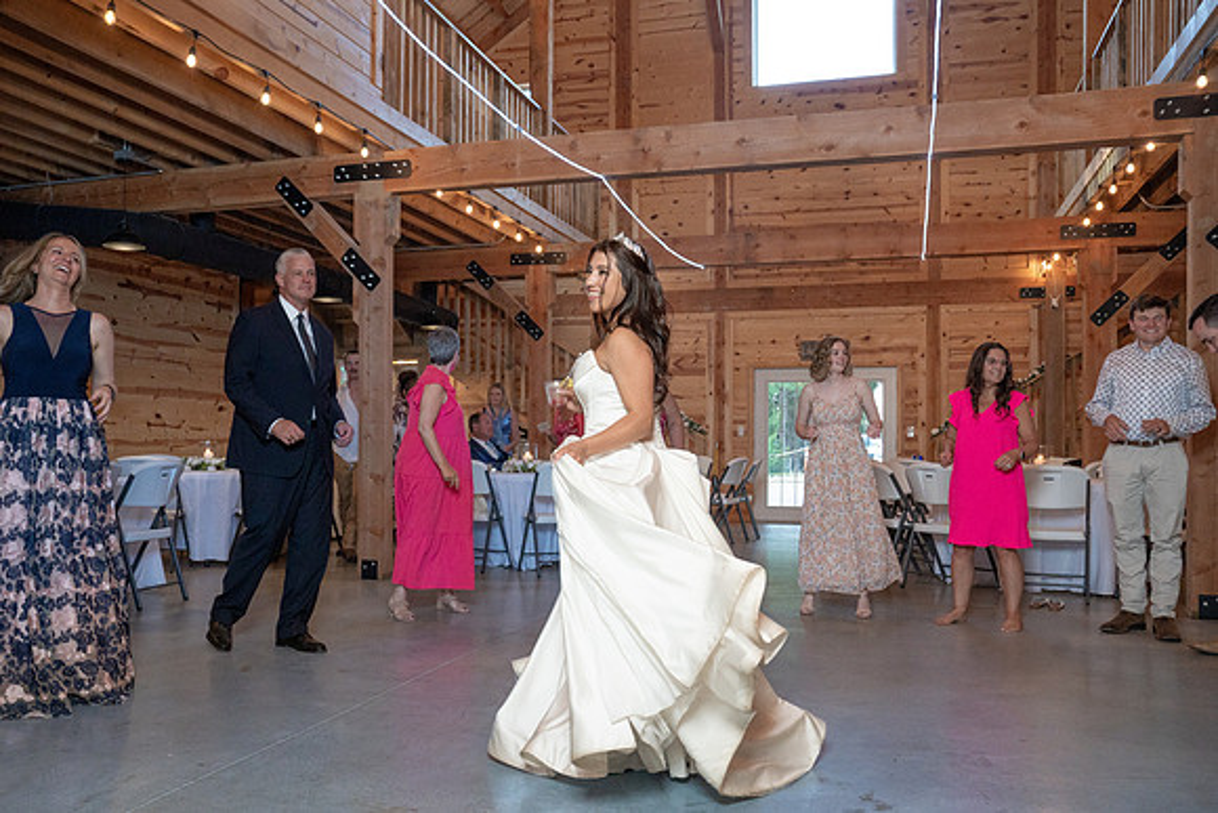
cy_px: 438
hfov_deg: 59.3
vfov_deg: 41.6
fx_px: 1068
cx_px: 562
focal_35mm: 32
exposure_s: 1/200
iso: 2000
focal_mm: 29
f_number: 5.6
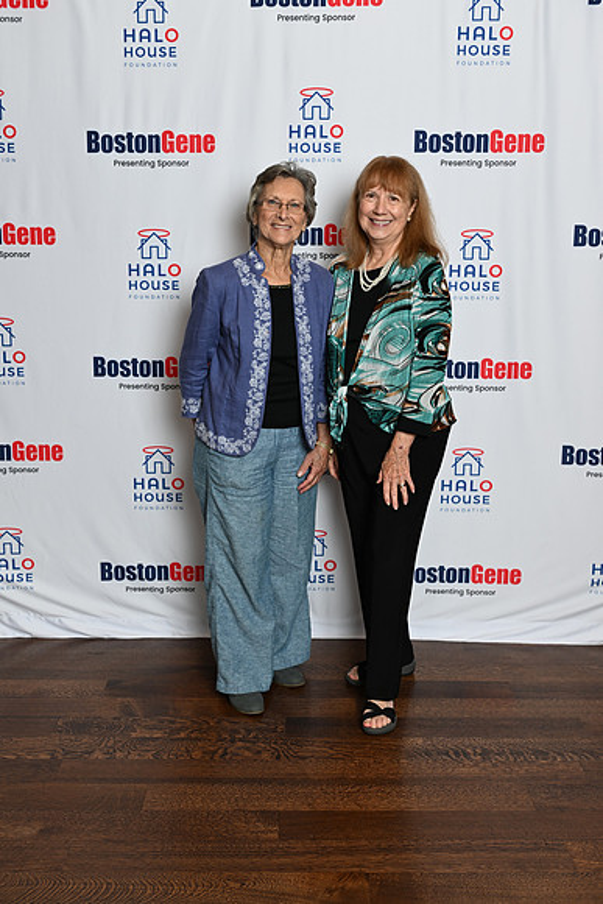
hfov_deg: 33.4
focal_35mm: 40
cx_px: 302
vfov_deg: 48.4
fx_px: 1004
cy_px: 452
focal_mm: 40
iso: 200
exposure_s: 1/100
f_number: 3.5
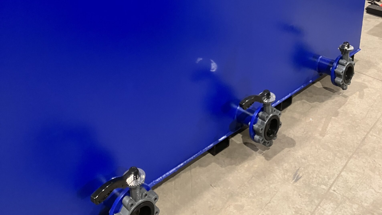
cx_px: 192
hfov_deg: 49.4
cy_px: -33
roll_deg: -1.0
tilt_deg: -14.6
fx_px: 415
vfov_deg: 26.3
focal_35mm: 41
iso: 400
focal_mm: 3.99
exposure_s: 1/33
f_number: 1.8
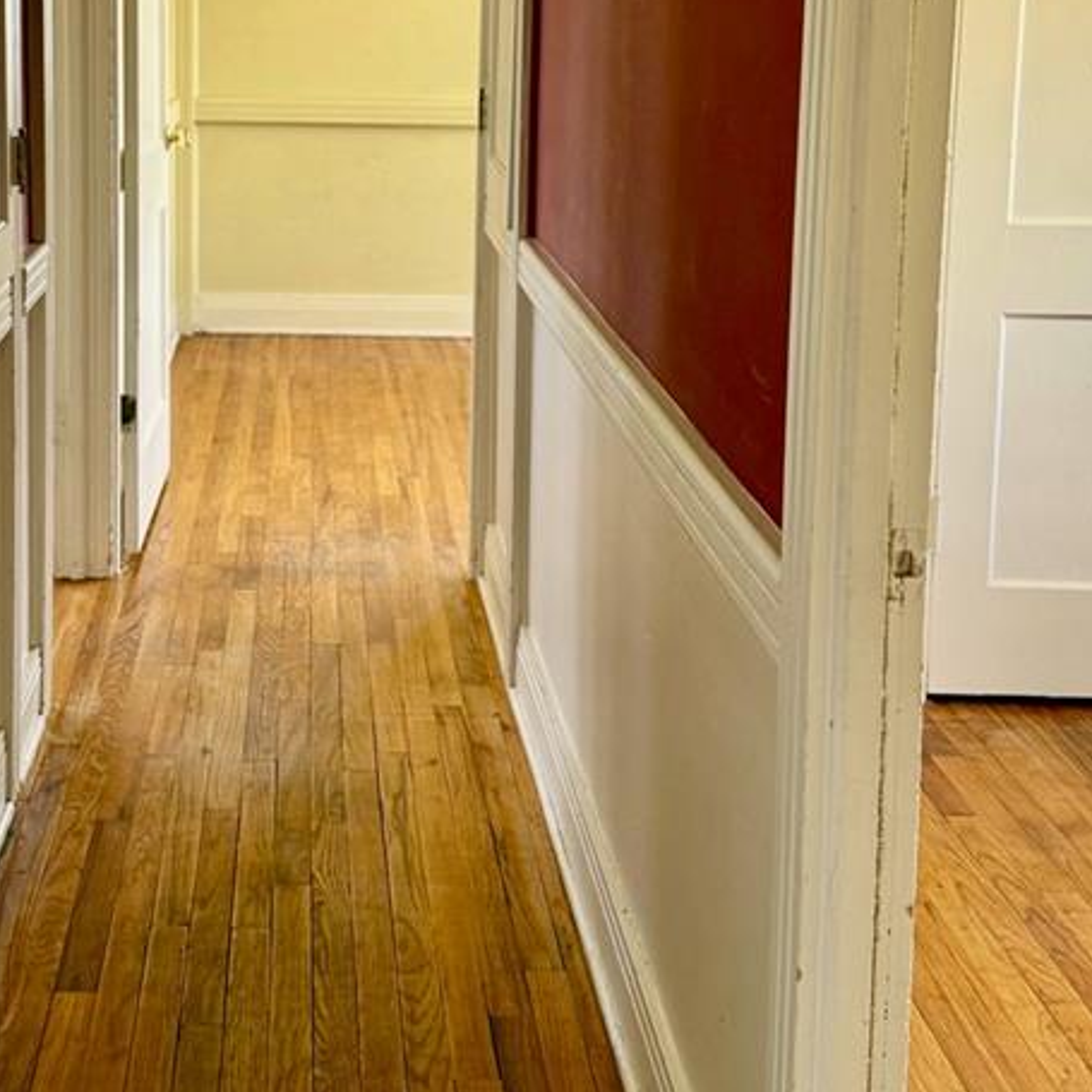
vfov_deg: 29.9
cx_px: 338
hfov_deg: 30.3
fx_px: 1999
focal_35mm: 56
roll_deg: -0.9
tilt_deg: -7.6
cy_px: 235
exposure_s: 1/120
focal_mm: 6.76
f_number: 1.78
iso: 125
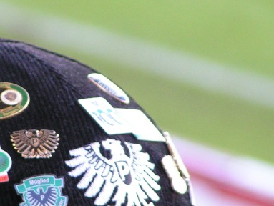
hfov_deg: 3.1
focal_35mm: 649
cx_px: 55
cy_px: 109
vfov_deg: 2.3
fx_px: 5142
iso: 200
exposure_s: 1/160
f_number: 3.5
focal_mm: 47.6
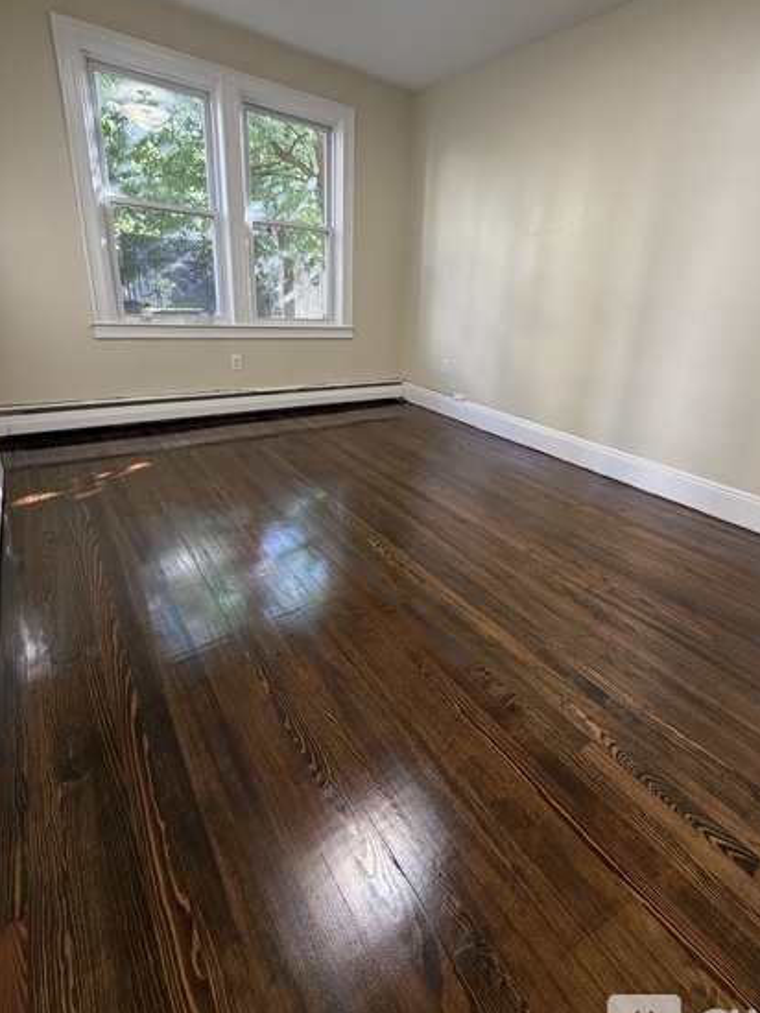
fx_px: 497
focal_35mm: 17
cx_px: 445
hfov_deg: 74.2
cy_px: 453
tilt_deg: -18.0
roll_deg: -4.2
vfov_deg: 90.7
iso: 320
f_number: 2.2
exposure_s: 1/60
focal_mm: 2.22
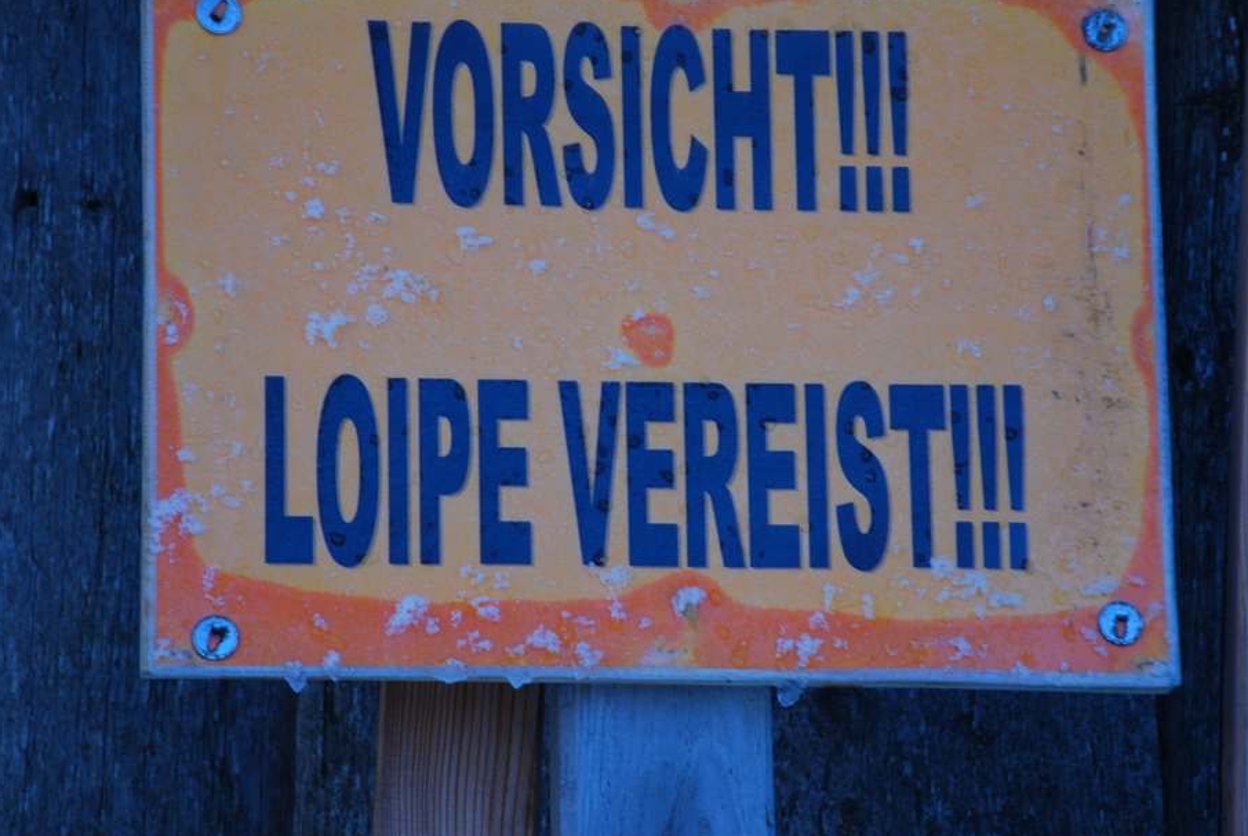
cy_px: 377
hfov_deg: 10.8
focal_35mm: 190
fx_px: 6595
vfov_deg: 7.3
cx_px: 655
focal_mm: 112
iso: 100
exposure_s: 1/50
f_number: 5.6
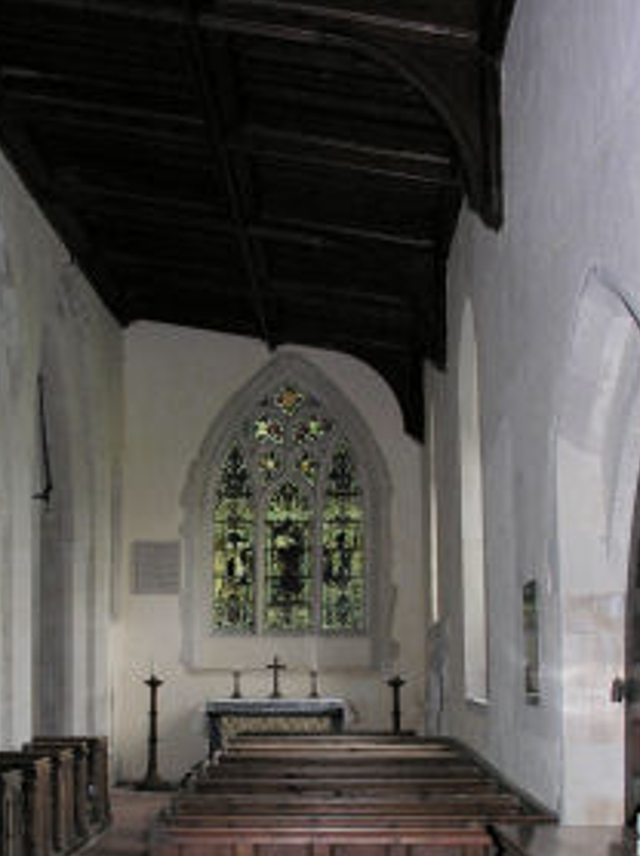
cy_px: 656
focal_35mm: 58
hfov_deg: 25.1
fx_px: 1432
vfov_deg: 32.5
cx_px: 242
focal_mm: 8.9
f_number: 2.8
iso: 113
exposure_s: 1/60.1
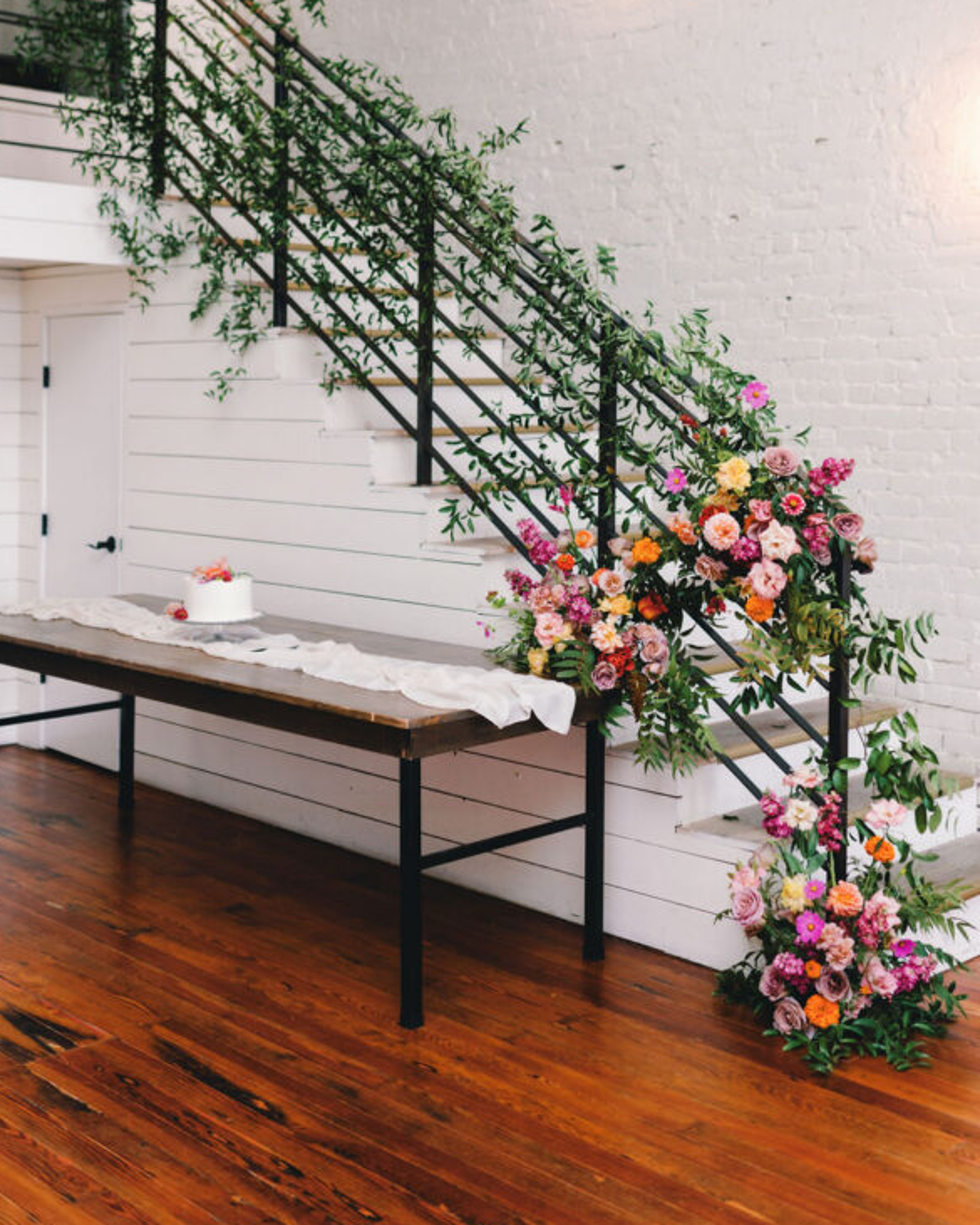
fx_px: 1667
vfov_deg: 39.8
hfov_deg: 32.7
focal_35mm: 46
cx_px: 467
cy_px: 390
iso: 250
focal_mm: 35
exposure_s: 1/200
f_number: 1.8
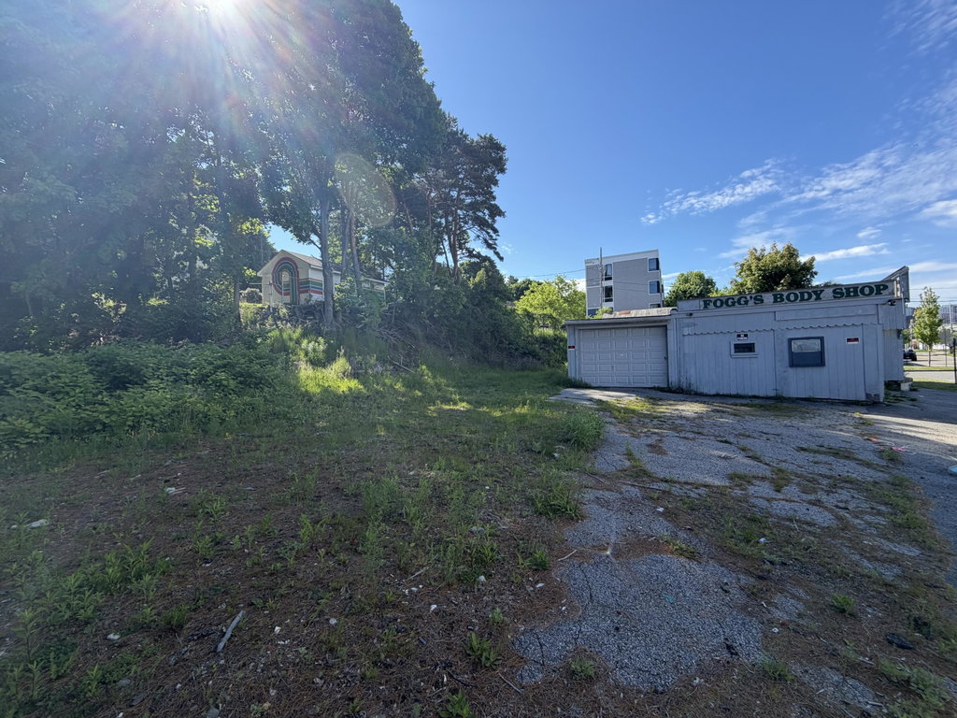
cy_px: 359
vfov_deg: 85.7
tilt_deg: +0.2
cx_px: 478
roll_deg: +2.7
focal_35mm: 14
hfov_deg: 102.1
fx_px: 387
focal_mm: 2.22
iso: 40
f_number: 2.2
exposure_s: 1/770
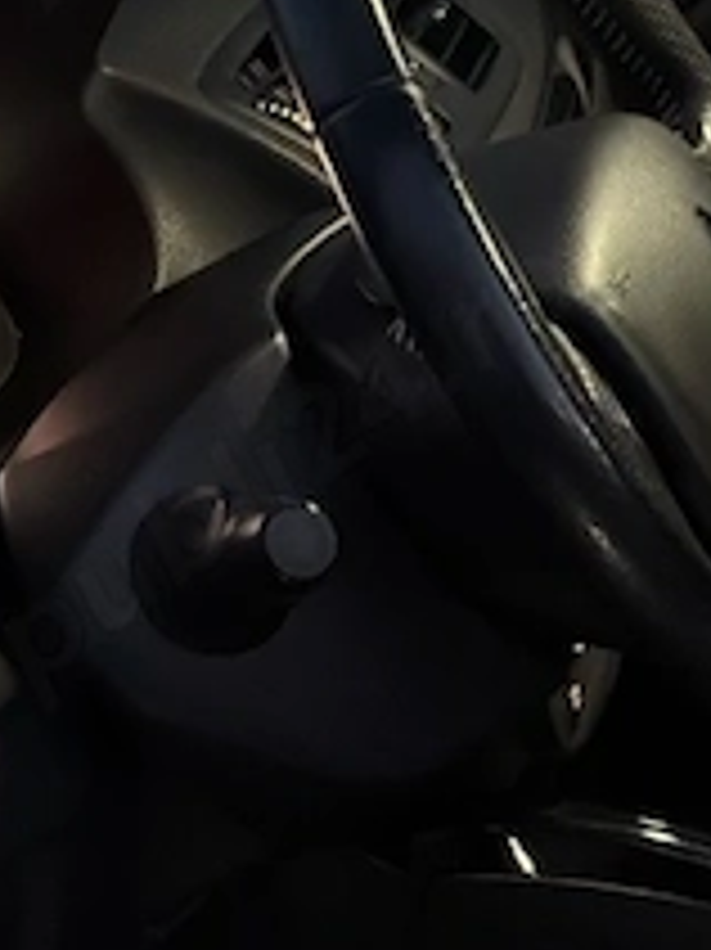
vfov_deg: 14.2
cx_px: 1166
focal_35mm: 133
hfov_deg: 10.6
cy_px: 1274
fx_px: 3646
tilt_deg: -29.9
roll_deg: +2.6
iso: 1000
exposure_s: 1/26
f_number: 1.78
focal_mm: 6.76
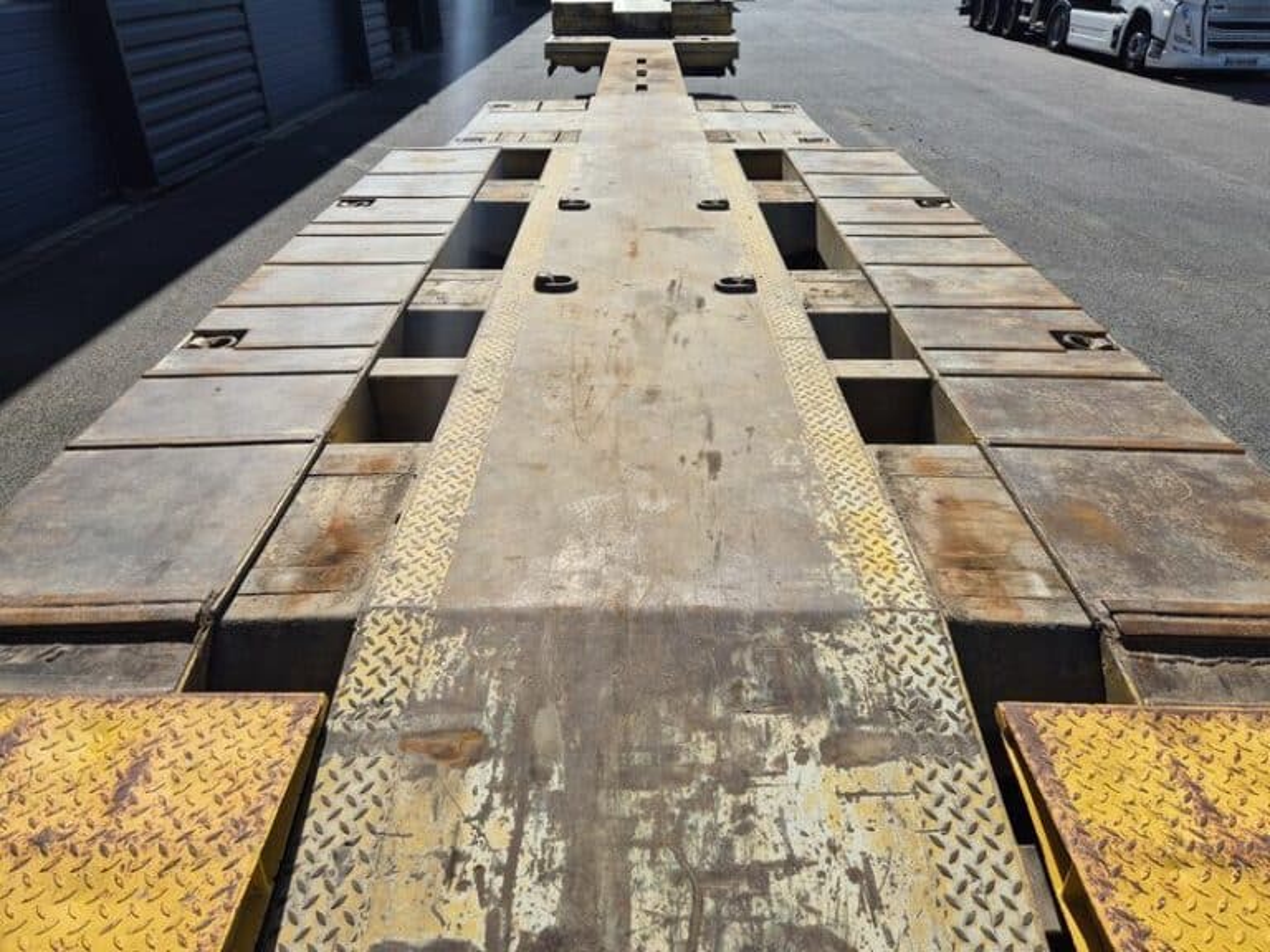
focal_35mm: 23
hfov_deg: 73.9
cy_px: 476
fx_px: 844
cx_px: 635
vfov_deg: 58.9
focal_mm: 5.4
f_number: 1.8
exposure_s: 1/2560
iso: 25
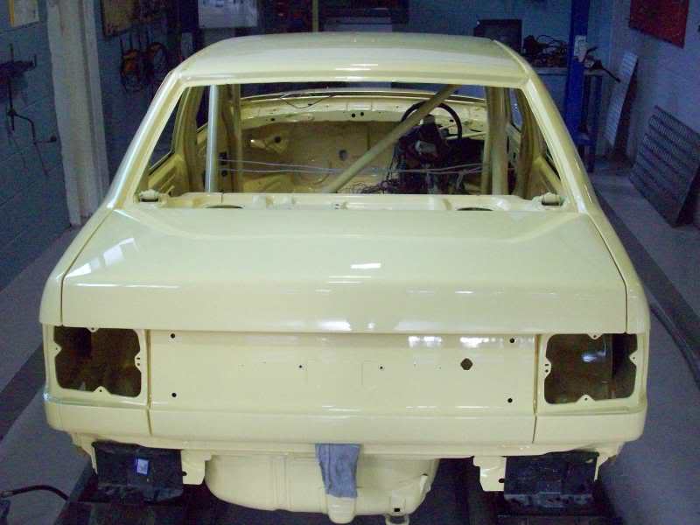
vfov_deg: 31.5
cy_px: 262
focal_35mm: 46
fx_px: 930
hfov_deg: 41.2
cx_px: 350
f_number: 3.1
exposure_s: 1/144
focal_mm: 7.6
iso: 527
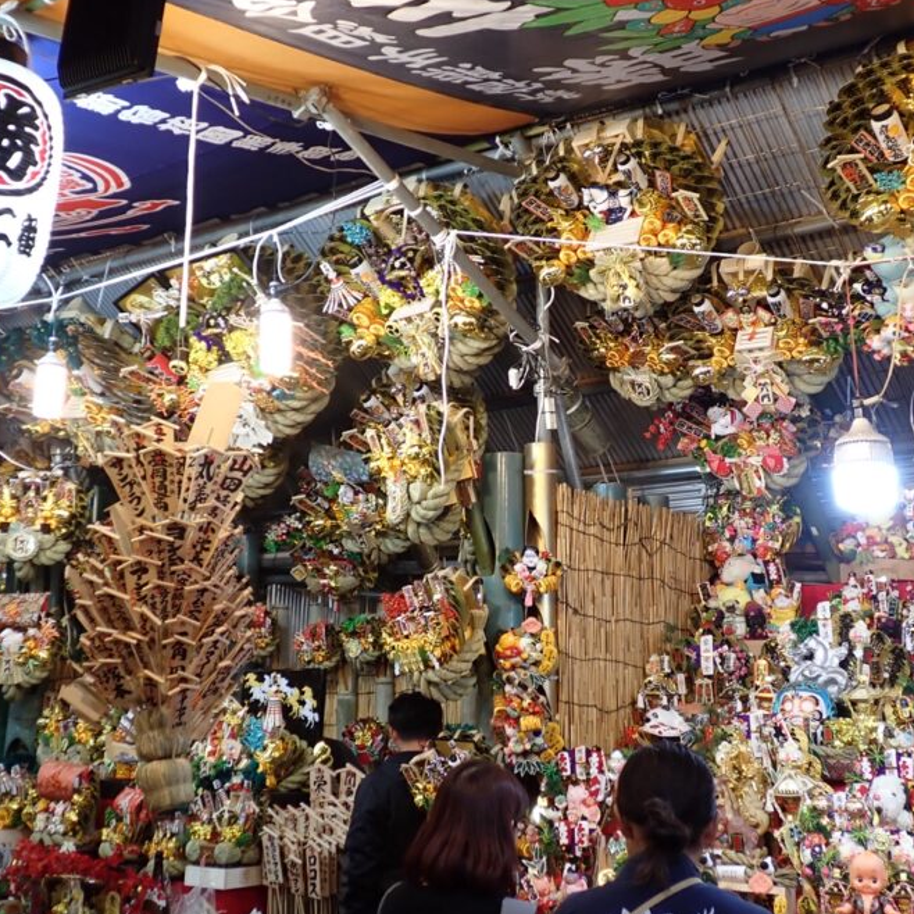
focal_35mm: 44
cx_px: 495
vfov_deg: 38.3
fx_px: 1314
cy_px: 389
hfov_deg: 38.3
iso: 100
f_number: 2.4
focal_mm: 5.79
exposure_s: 1/80
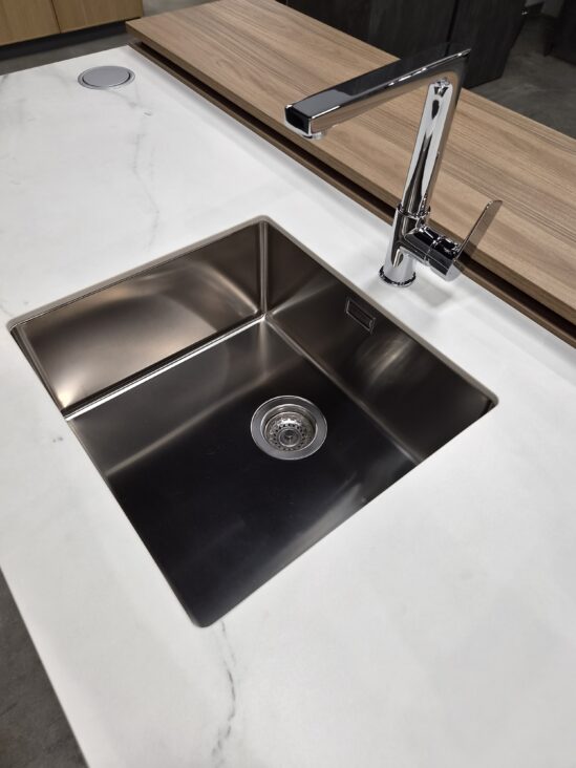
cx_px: 288
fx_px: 510
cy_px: 384
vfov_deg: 73.9
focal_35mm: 23
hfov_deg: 58.9
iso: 160
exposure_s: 1/100
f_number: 1.8
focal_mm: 5.4
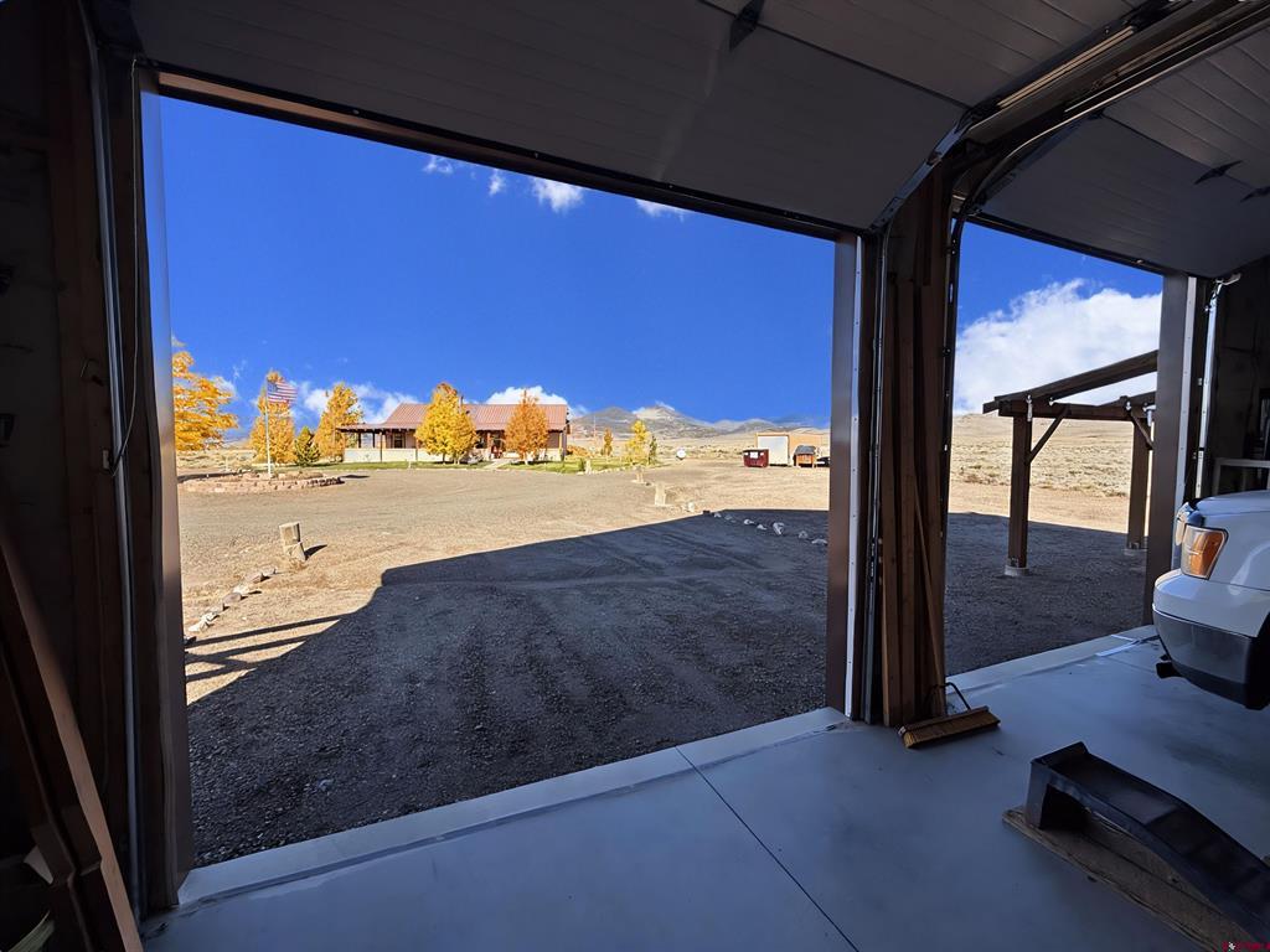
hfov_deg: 102.1
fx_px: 514
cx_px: 635
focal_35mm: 14
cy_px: 476
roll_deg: +0.2
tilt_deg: -3.3
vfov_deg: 85.7
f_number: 2.2
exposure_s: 1/770
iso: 32
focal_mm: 2.22
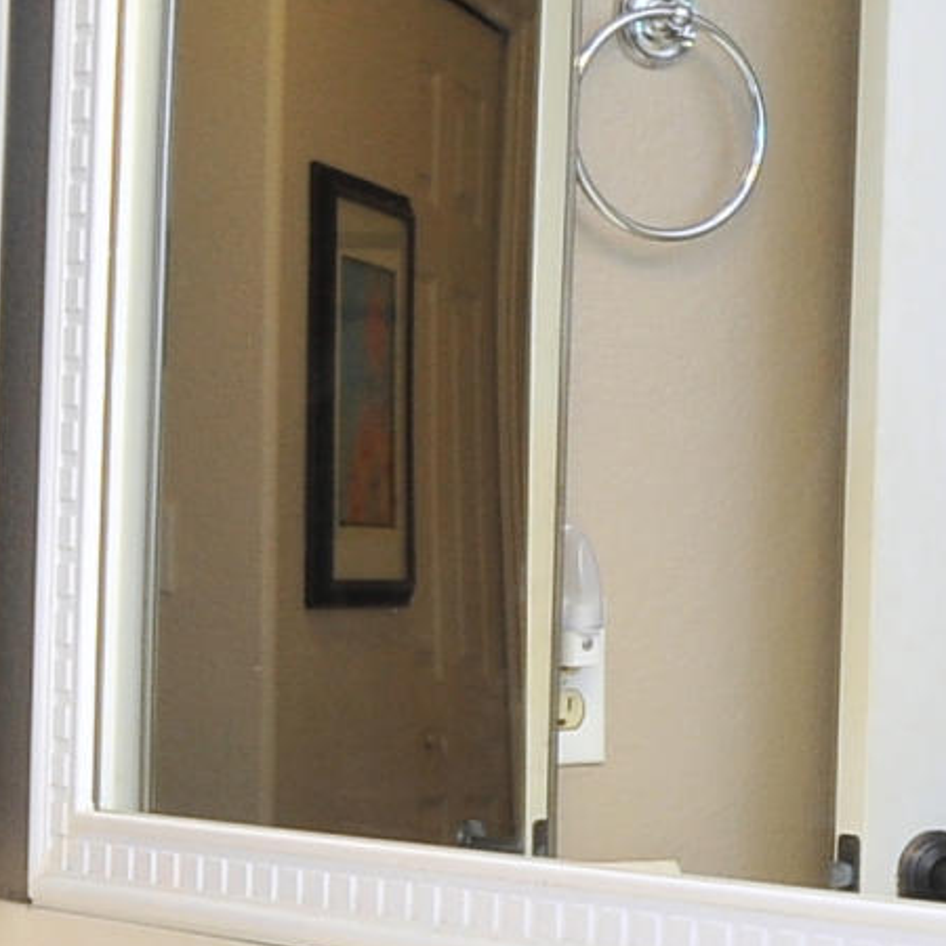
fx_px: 3679
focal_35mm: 119
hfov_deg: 13.9
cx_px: 1331
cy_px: 462
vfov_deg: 14.7
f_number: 9
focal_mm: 21
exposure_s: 1/30
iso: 800
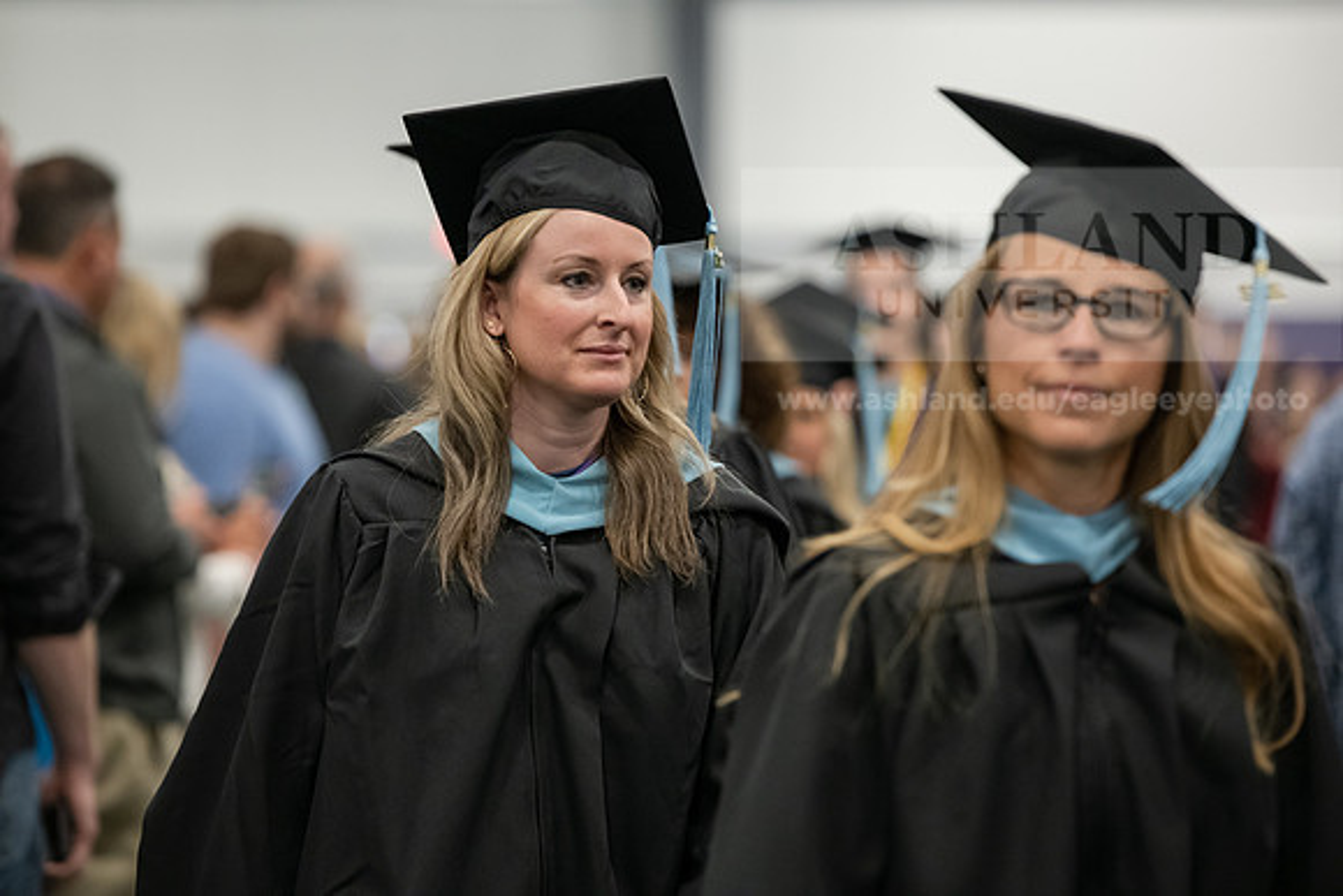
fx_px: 6716
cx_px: 672
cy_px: 448
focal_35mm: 180
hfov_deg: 11.4
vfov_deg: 7.6
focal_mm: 180
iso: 3200
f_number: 3.5
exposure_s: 1/200
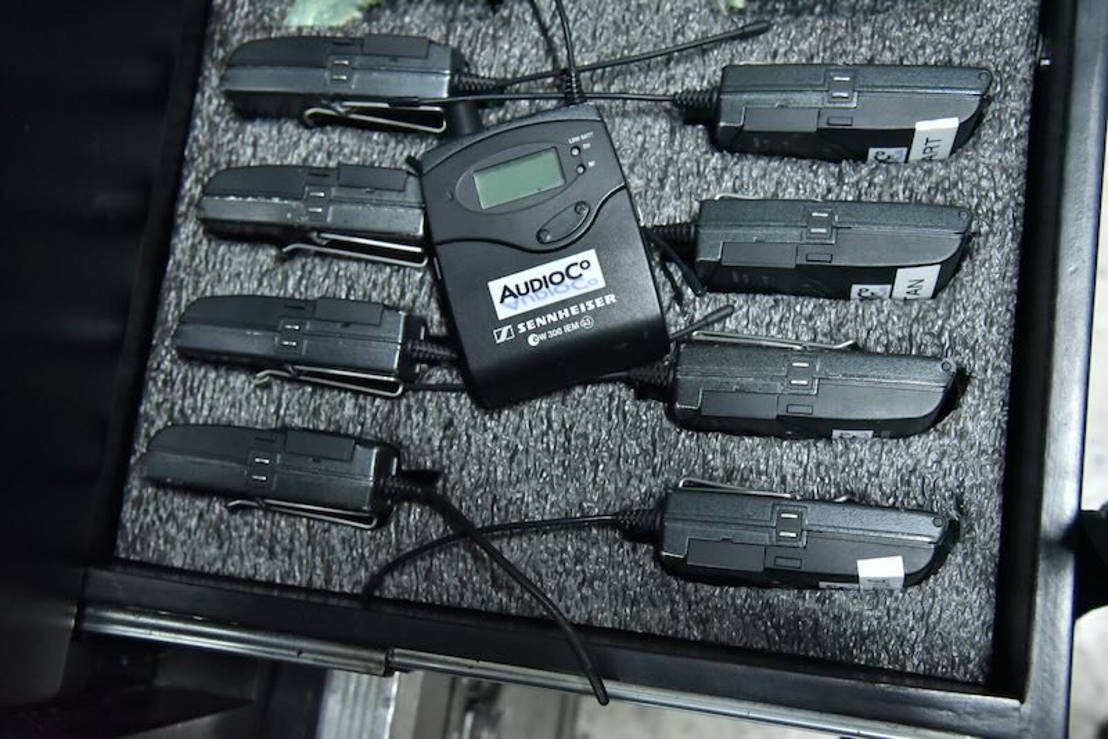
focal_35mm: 40
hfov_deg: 48.4
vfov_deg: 33.4
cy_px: 370
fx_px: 1231
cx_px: 554
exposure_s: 1/60
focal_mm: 40
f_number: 6.3
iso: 6400
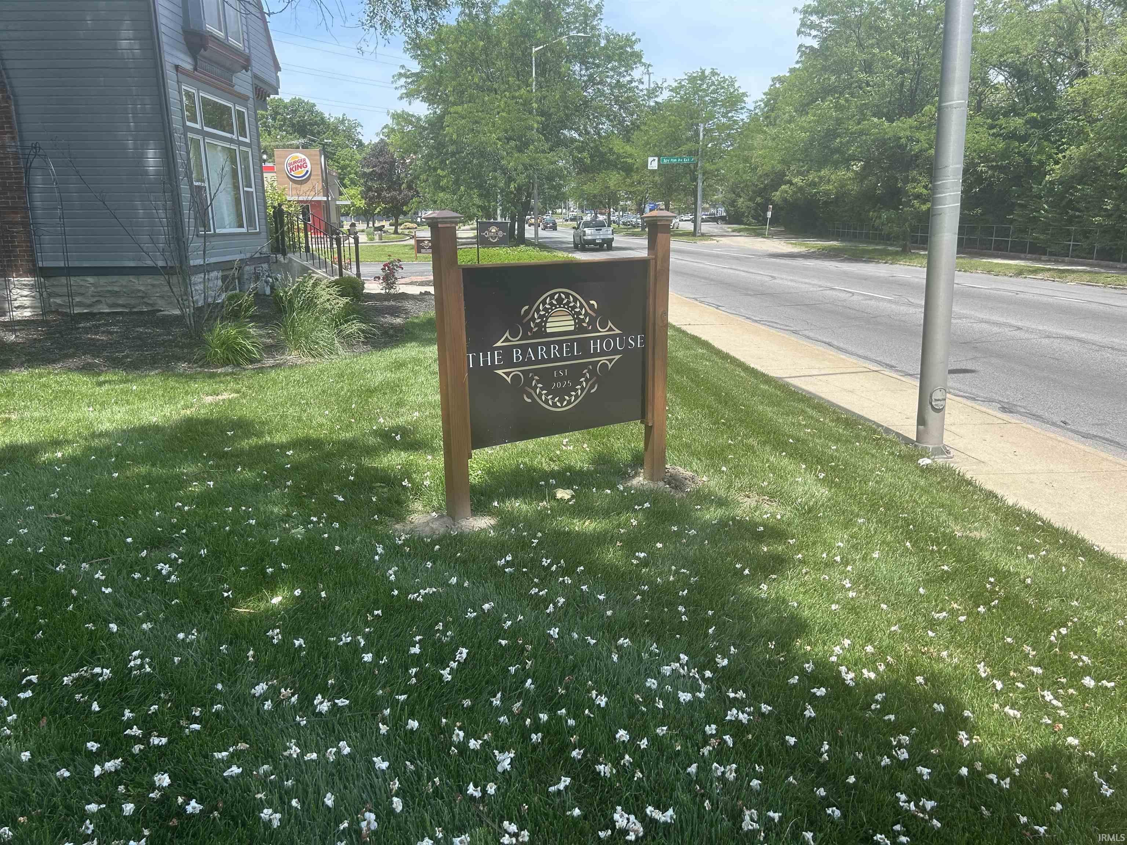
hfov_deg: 67.3
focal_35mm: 26
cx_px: 564
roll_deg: +0.9
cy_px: 422
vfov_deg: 53.1
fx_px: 846
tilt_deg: -11.9
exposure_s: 1/1468
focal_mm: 5.7
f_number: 1.5
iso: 50
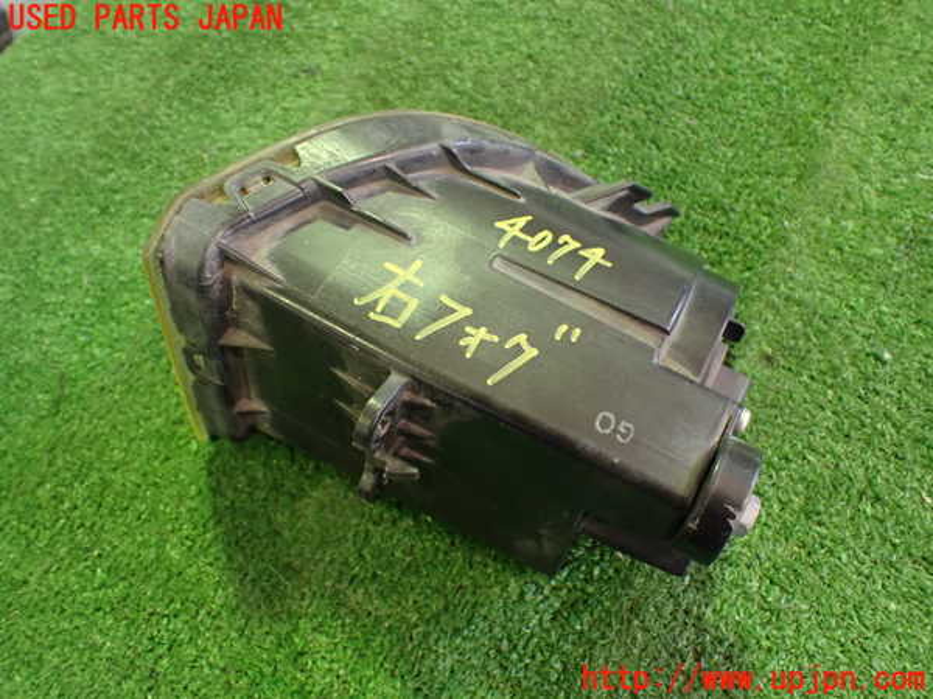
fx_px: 809
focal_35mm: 30
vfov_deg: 46.8
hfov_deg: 60.0
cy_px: 350
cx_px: 466
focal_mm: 5.4
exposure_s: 1/40
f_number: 2.3
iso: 800
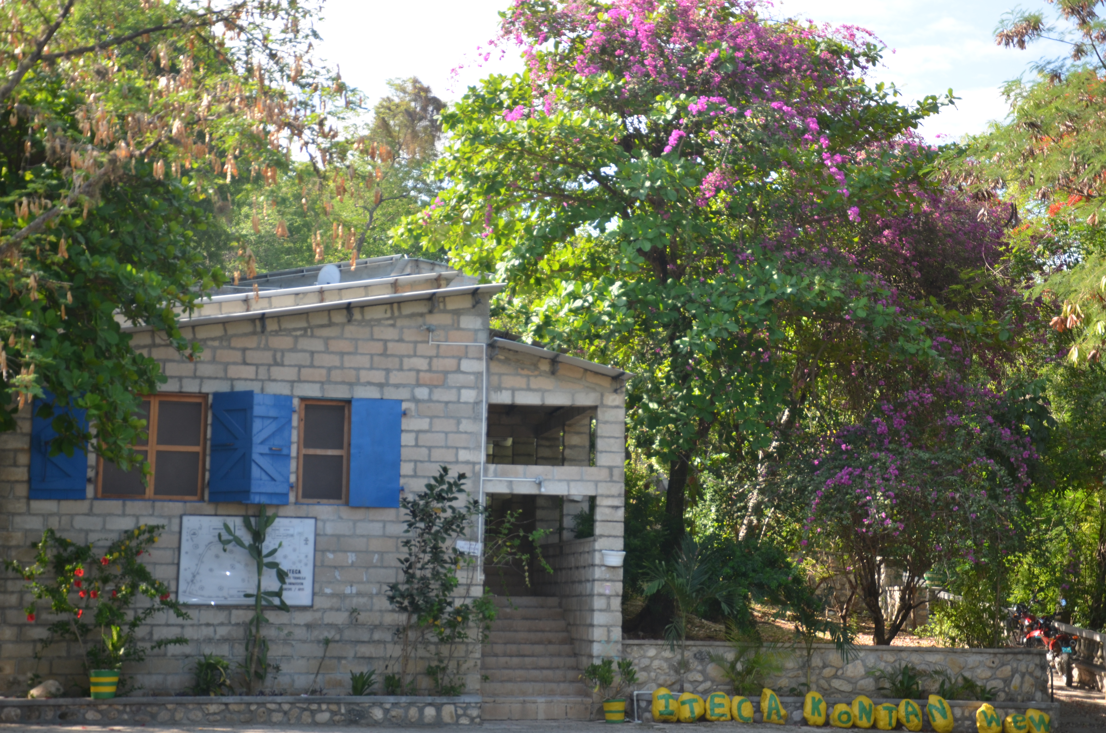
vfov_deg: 22.5
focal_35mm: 60
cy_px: 366
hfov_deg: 33.5
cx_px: 553
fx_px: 1840
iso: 140
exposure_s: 1/250
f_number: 4.5
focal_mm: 40
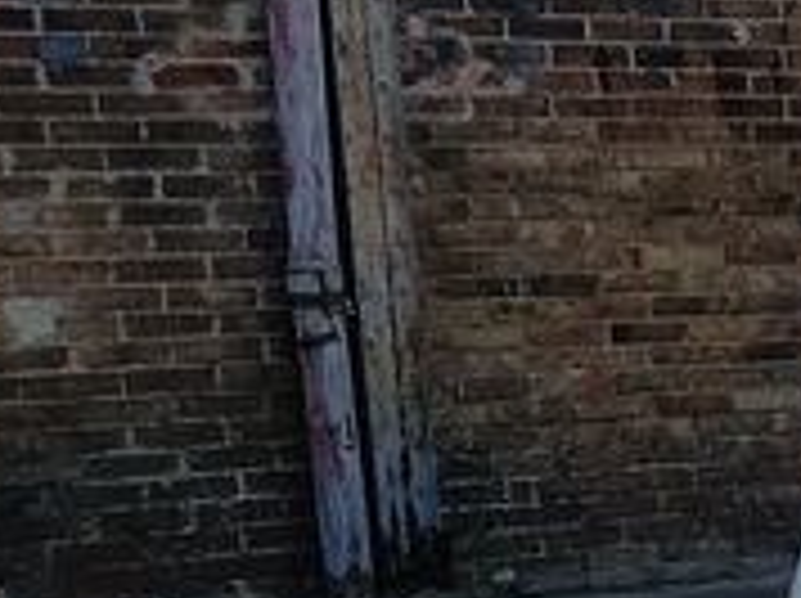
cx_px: 2182
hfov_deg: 11.1
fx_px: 3120
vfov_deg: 10.8
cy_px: 620
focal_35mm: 135
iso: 50
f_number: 1.7
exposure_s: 1/359
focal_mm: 5.24
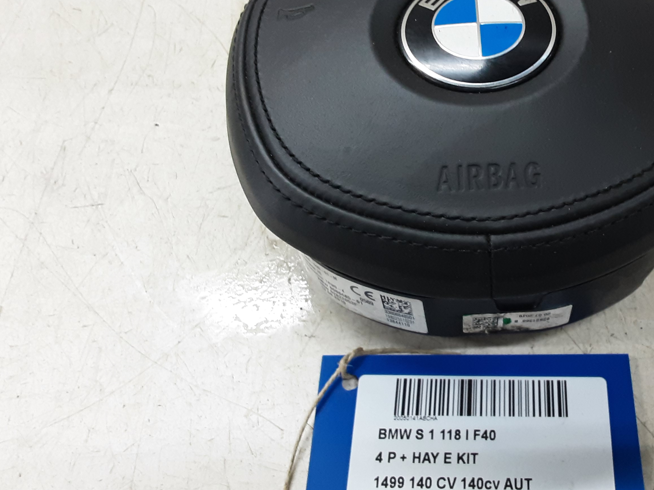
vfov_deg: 37.7
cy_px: 225
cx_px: 456
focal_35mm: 38
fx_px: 718
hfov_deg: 47.8
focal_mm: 2.91
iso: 125
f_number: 1.9
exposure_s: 1/50
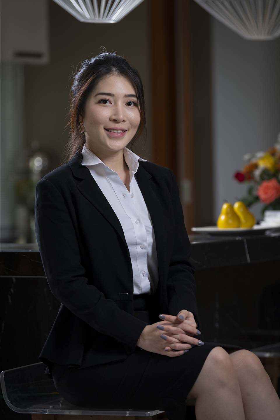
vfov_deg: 13.7
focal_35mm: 150
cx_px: 140
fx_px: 1750
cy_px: 210
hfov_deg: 9.1
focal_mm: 150
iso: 100
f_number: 2.8
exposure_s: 1/250
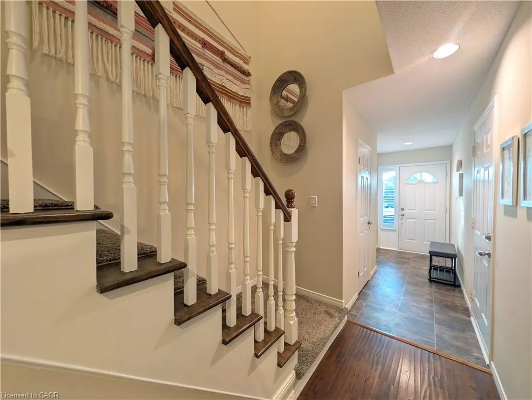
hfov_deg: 110.5
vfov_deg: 94.6
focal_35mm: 12
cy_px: 200
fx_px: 185
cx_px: 266
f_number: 1.7
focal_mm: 2.02
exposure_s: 1/24
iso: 51
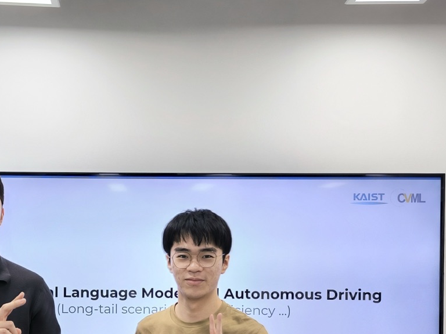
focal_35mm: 50
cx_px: 135
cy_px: 273
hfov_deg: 37.6
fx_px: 644
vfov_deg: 28.4
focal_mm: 6.92
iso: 160
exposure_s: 1/120
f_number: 1.9
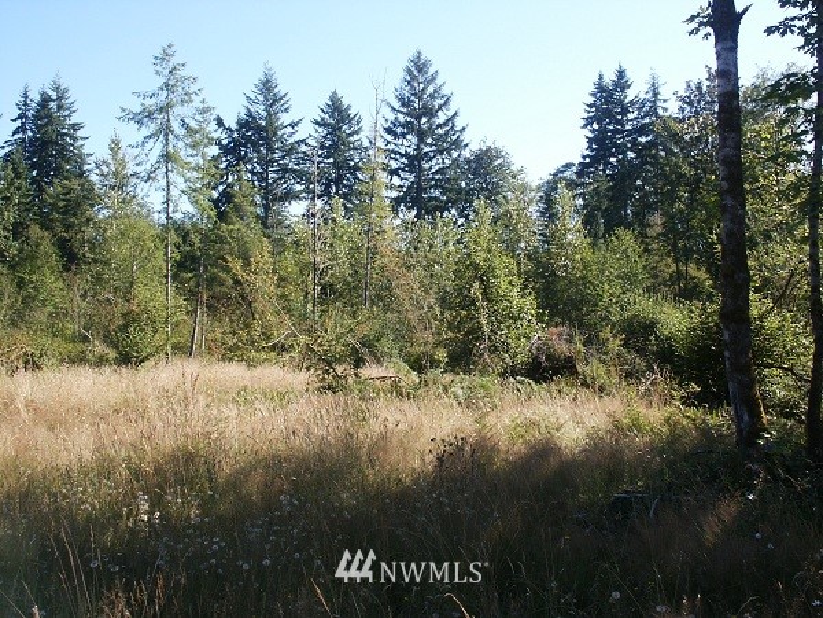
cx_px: 412
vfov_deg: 40.7
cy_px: 309
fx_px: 832
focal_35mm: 35
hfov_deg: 52.6
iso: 64
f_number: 6.7
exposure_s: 1/90
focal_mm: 7.18
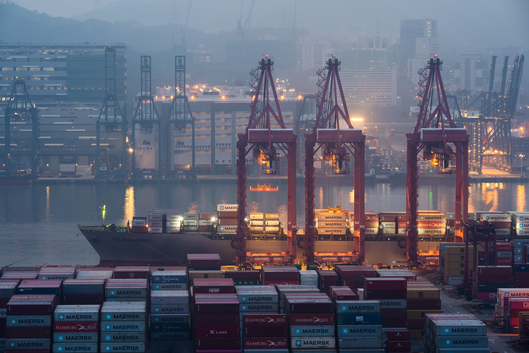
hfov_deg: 13.3
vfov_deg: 8.9
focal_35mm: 154
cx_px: 264
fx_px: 2263
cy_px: 176
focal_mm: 154
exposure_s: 3.2
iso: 64
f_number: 11
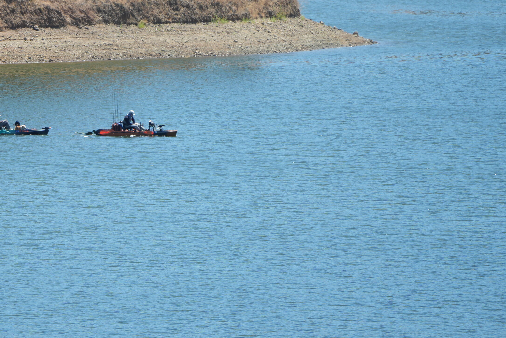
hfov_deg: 2.6
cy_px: 98
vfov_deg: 1.7
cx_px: 70
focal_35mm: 798
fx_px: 11217
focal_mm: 400
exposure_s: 1/320
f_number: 6.3
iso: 160
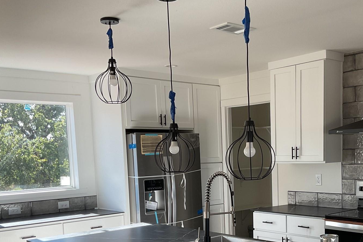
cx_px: 240
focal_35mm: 46
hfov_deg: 42.2
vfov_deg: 28.6
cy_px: 192
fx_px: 464
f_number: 1.8
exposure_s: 1/120
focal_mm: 3
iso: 25
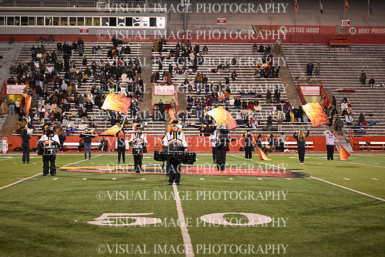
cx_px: 192
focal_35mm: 70
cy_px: 128
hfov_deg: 28.8
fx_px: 749
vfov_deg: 19.5
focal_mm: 70
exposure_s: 1/800
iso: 4000
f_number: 2.8
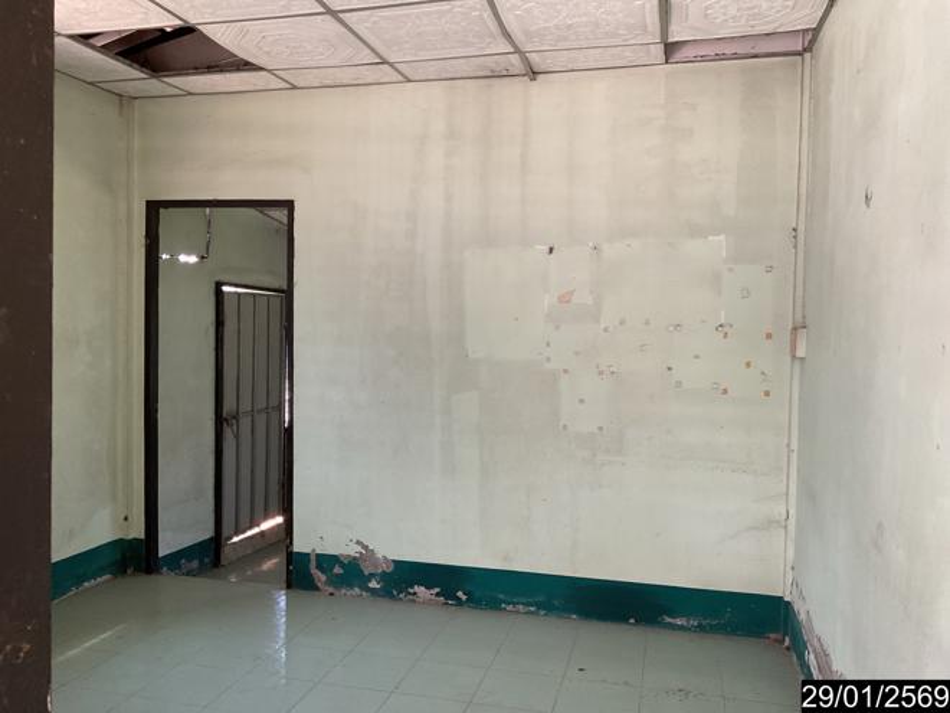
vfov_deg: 48.2
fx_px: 796
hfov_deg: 61.7
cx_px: 475
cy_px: 356
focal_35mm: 29
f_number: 1.8
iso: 125
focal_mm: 3
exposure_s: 1/60
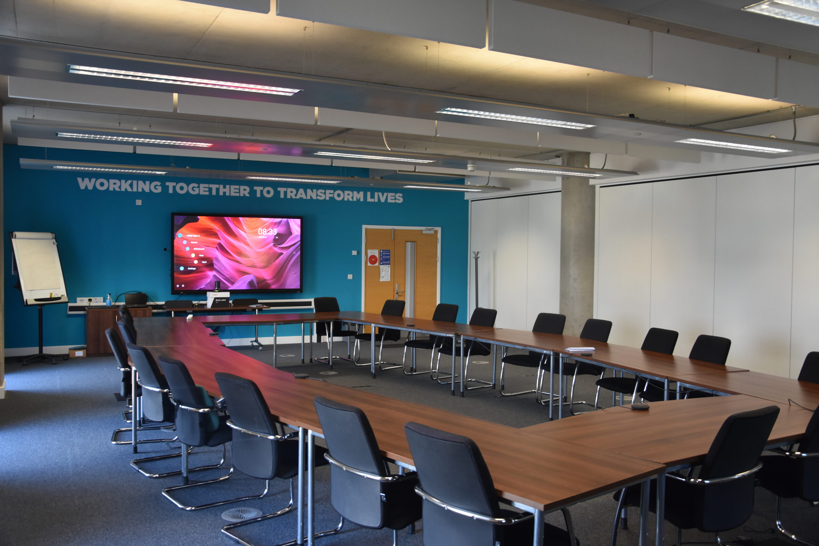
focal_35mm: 32
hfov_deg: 59.5
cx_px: 410
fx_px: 717
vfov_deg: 41.7
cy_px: 273
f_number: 4.5
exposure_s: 1/80
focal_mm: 21
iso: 800
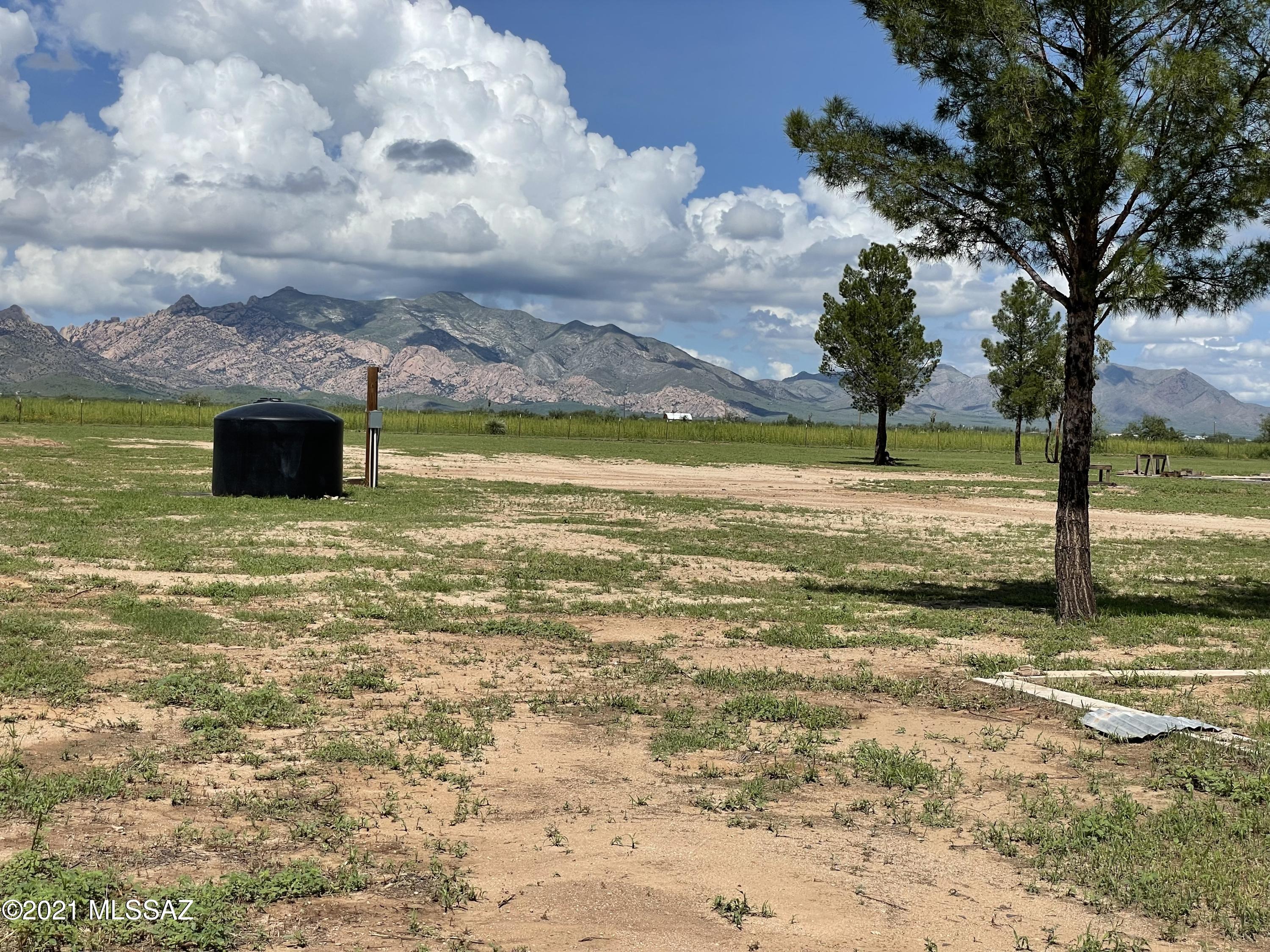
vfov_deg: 28.0
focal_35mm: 52
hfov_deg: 36.8
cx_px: 635
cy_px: 476
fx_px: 1908
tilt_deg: -1.0
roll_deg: -1.6
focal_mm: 6
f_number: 2
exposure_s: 1/3195
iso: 25
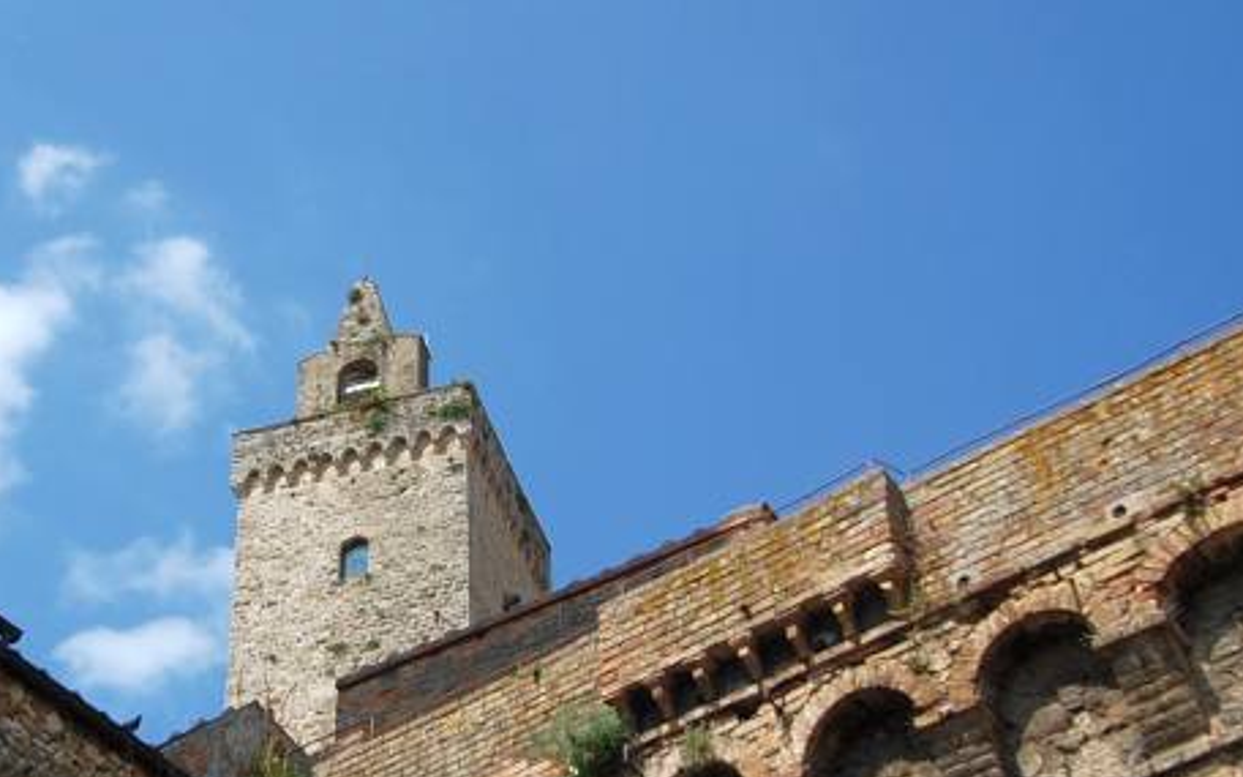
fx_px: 1795
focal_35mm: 53
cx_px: 365
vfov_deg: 24.4
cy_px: 414
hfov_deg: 37.6
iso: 200
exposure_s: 1/250
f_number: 10
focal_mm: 24
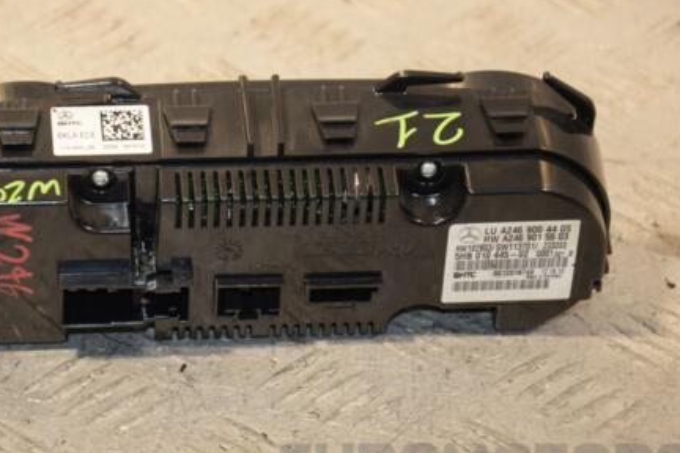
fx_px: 4131
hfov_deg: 9.4
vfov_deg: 6.3
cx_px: 250
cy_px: 258
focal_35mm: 219
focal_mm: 105
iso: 800
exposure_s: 1/200
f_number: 5.6
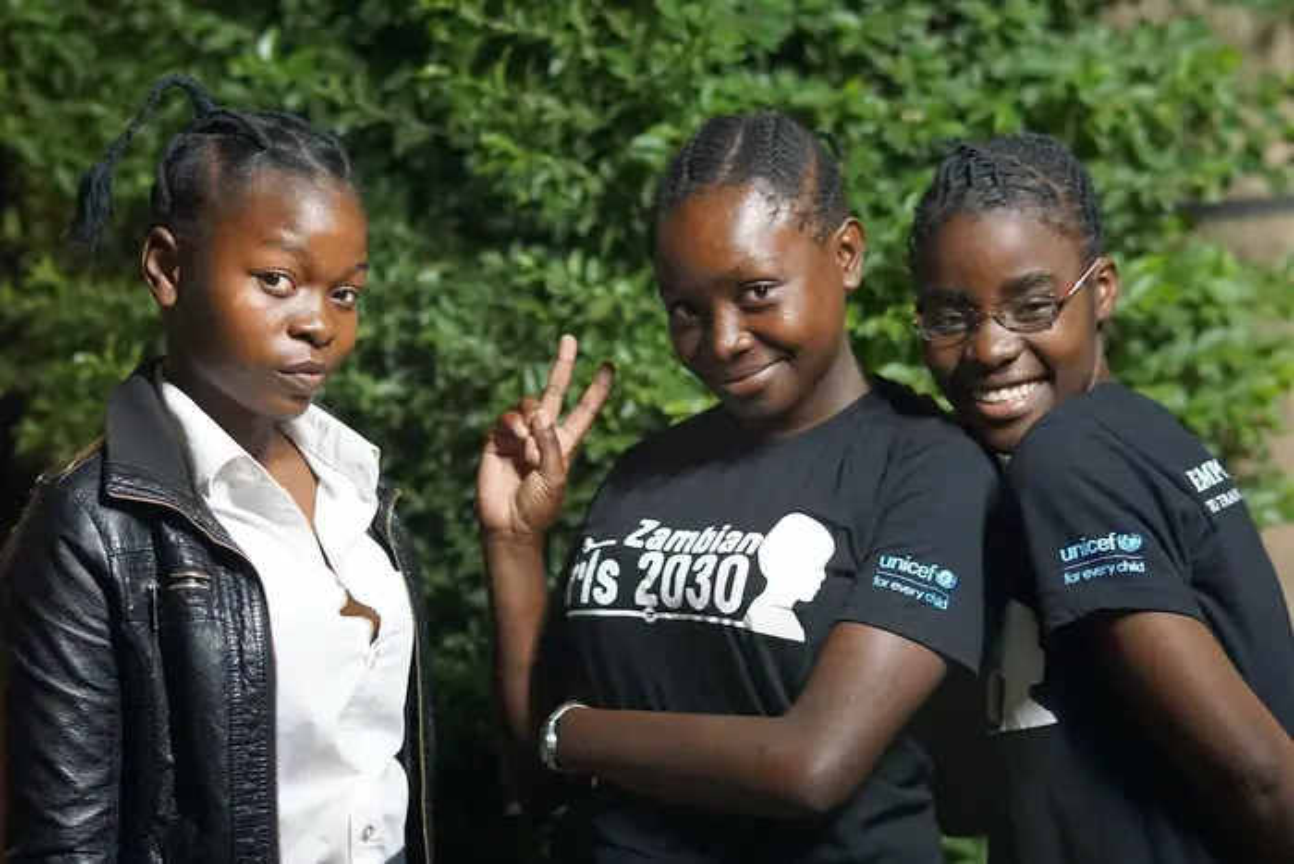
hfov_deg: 27.0
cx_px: 647
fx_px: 2696
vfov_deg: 18.2
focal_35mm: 75
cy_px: 432
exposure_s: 1/40
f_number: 2
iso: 3200
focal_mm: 50
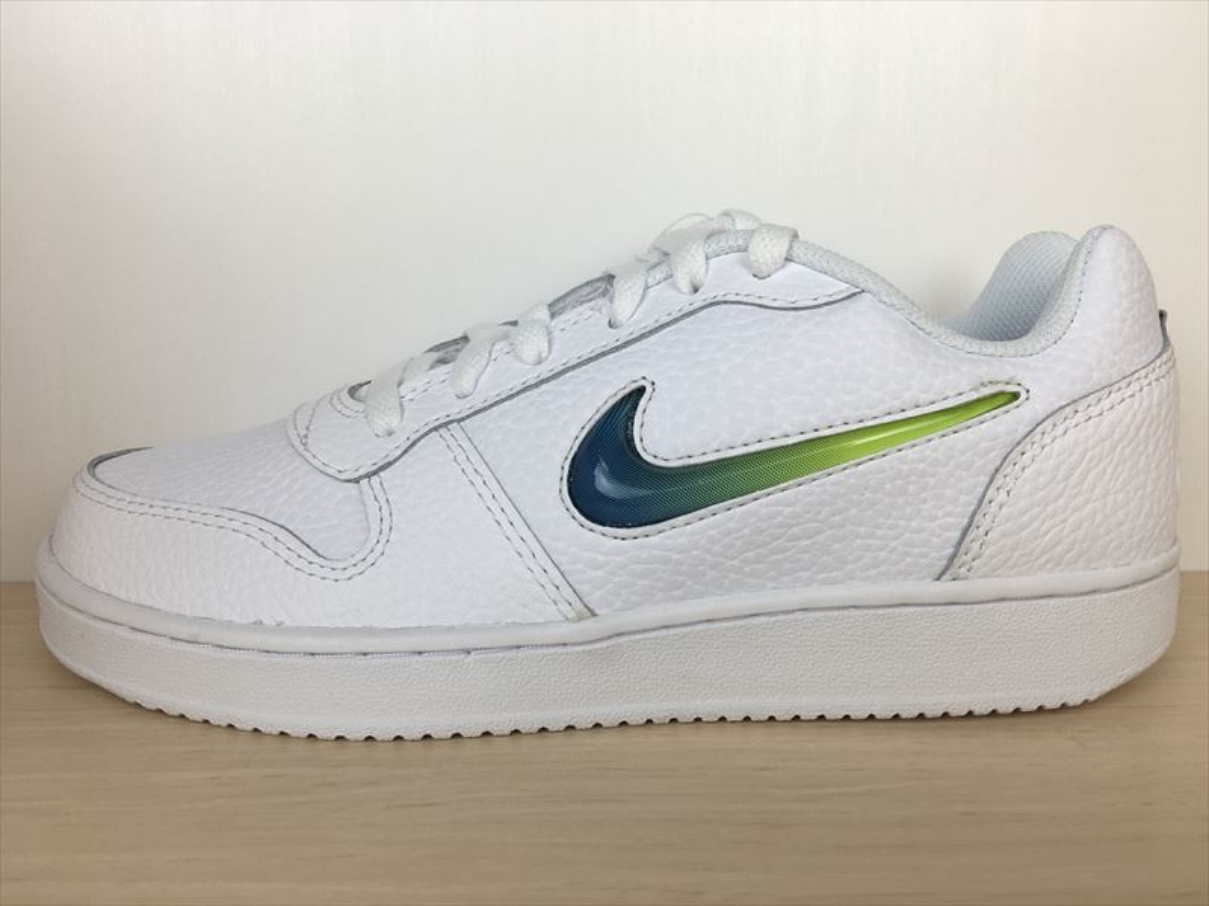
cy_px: 453
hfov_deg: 61.7
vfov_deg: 48.2
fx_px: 1013
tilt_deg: -10.1
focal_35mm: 29
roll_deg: +0.2
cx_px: 604
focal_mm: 4.15
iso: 25
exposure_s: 1/157
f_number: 2.2
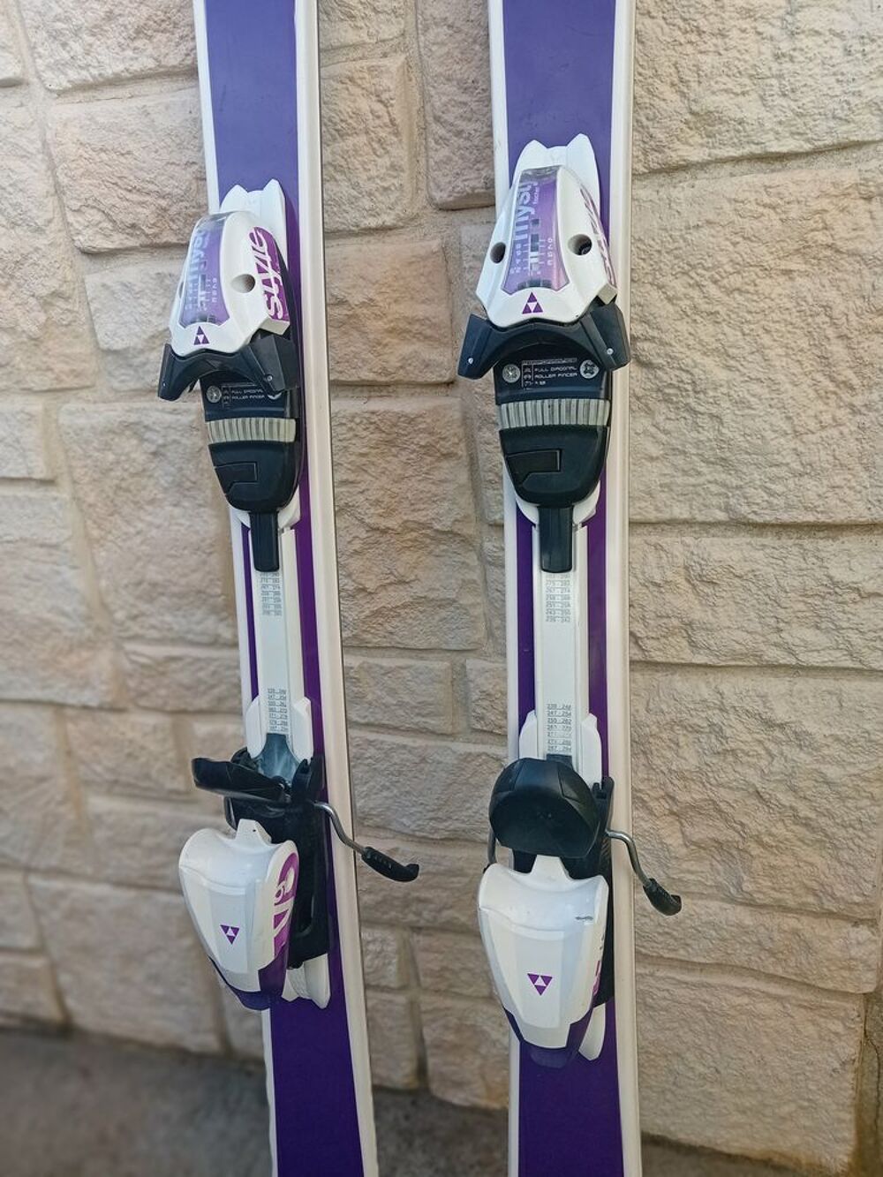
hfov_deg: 49.8
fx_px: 952
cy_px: 588
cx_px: 442
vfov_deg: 63.4
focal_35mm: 28
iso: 125
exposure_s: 1/171
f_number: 2.8
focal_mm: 3.38
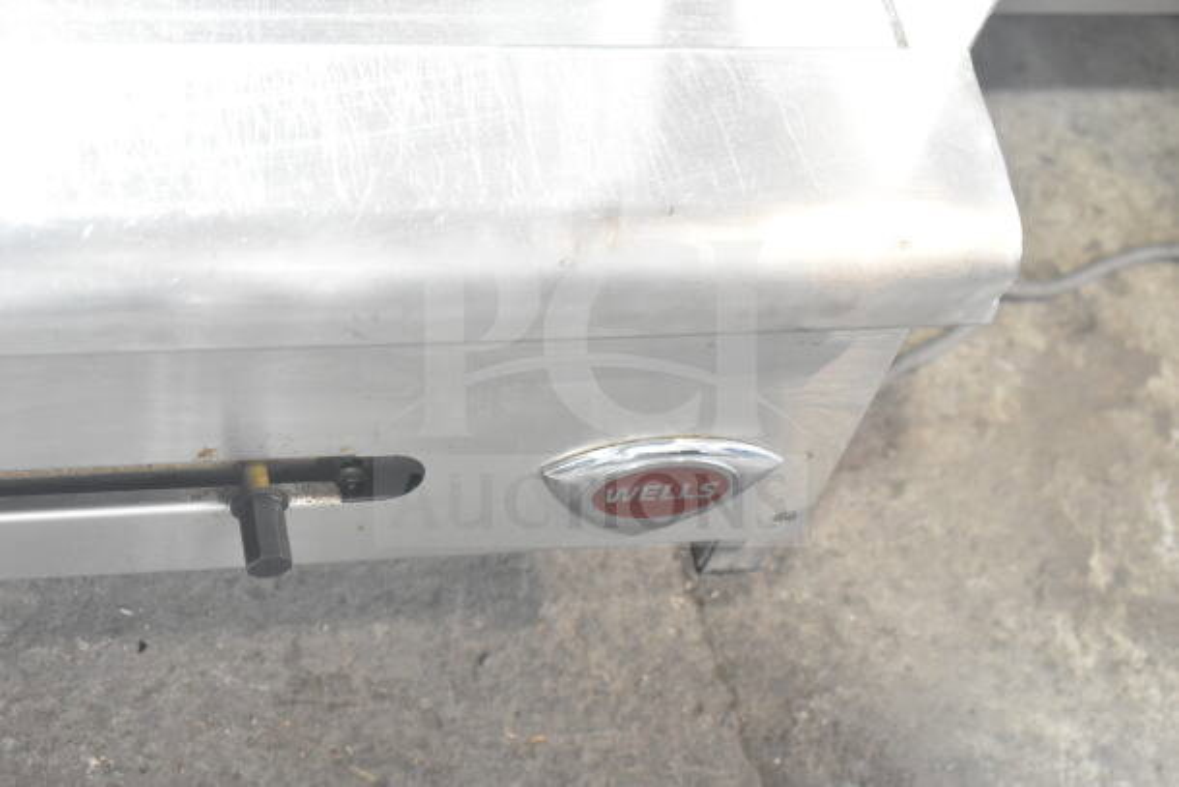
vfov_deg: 16.6
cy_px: 394
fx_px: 2702
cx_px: 590
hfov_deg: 24.6
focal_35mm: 82
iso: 2800
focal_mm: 55
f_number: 5.6
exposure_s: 1/100
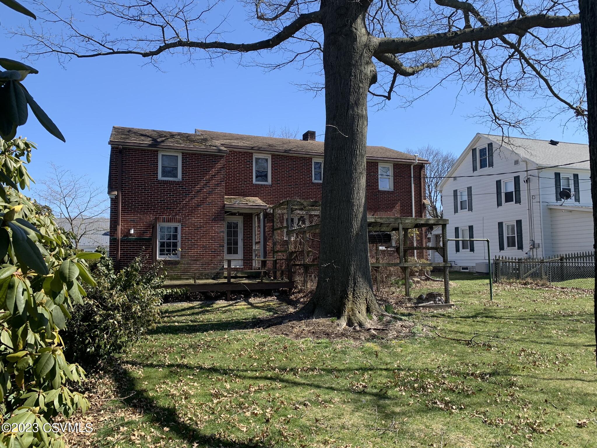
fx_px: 448
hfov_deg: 67.3
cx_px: 298
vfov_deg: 53.1
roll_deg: +0.8
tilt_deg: +3.8
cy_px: 224
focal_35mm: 26
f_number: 1.8
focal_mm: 4.25
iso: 25
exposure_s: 1/1021
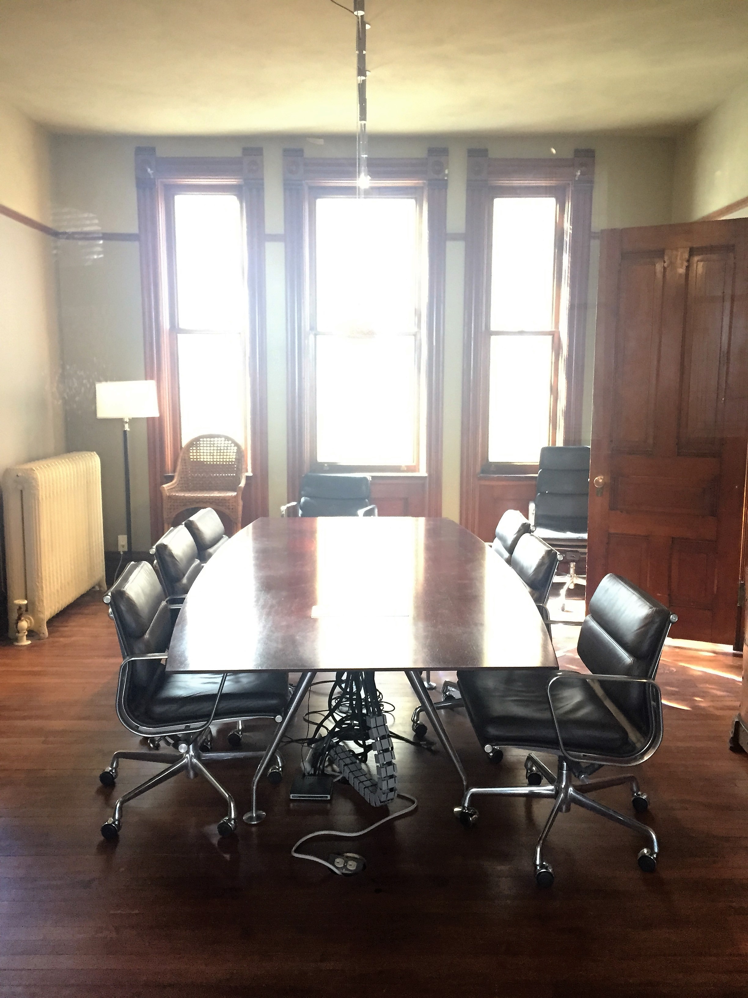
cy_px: 499
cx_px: 374
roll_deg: -0.1
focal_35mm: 29
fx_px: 836
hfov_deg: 48.2
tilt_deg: -5.8
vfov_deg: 61.7
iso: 250
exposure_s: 1/20
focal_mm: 4.15
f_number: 2.2
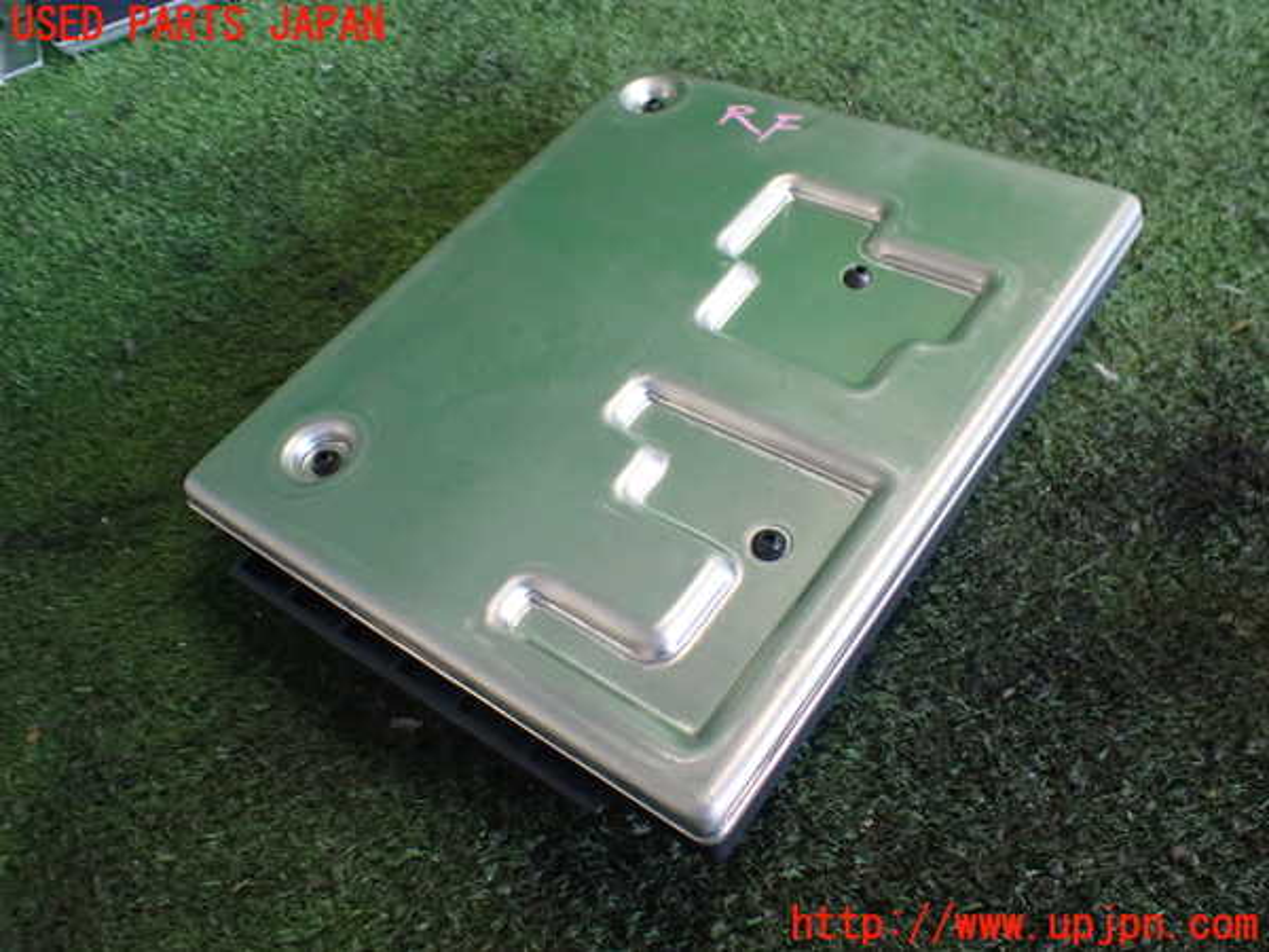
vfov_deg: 46.8
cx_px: 634
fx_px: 1100
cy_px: 476
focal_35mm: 30
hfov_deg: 60.0
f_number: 2.3
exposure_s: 1/125
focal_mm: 5.4
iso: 640
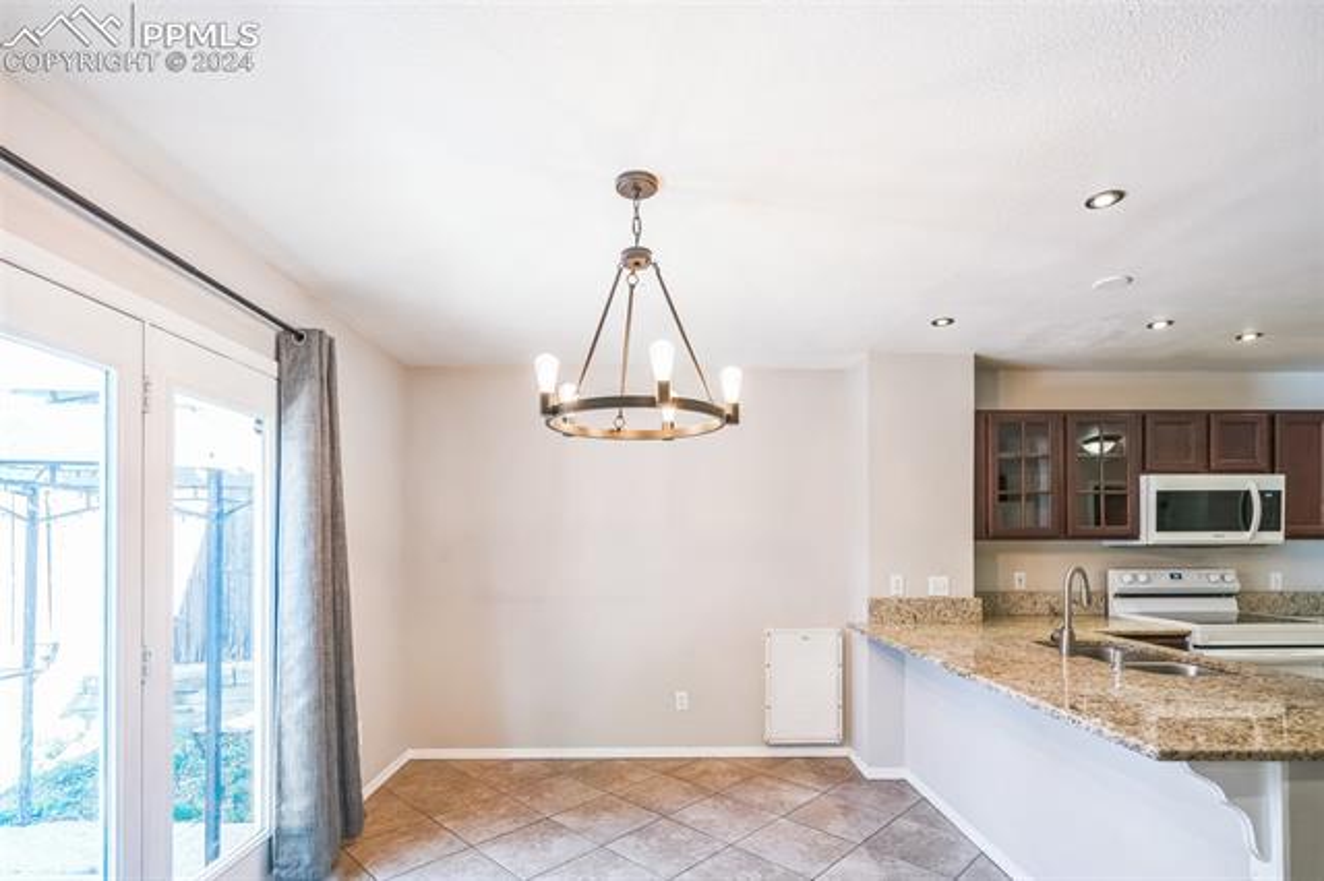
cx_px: 662
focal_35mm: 16
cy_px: 440
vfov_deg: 73.7
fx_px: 588
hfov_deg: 96.8
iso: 100
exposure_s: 1/8
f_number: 4
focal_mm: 16
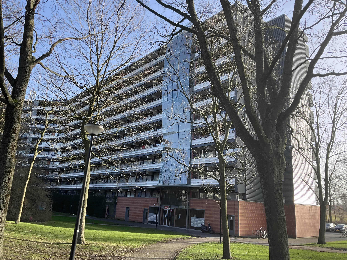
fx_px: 291
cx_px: 174
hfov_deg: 61.7
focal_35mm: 29
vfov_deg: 48.2
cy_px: 130
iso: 16
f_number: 1.8
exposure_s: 1/406
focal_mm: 3
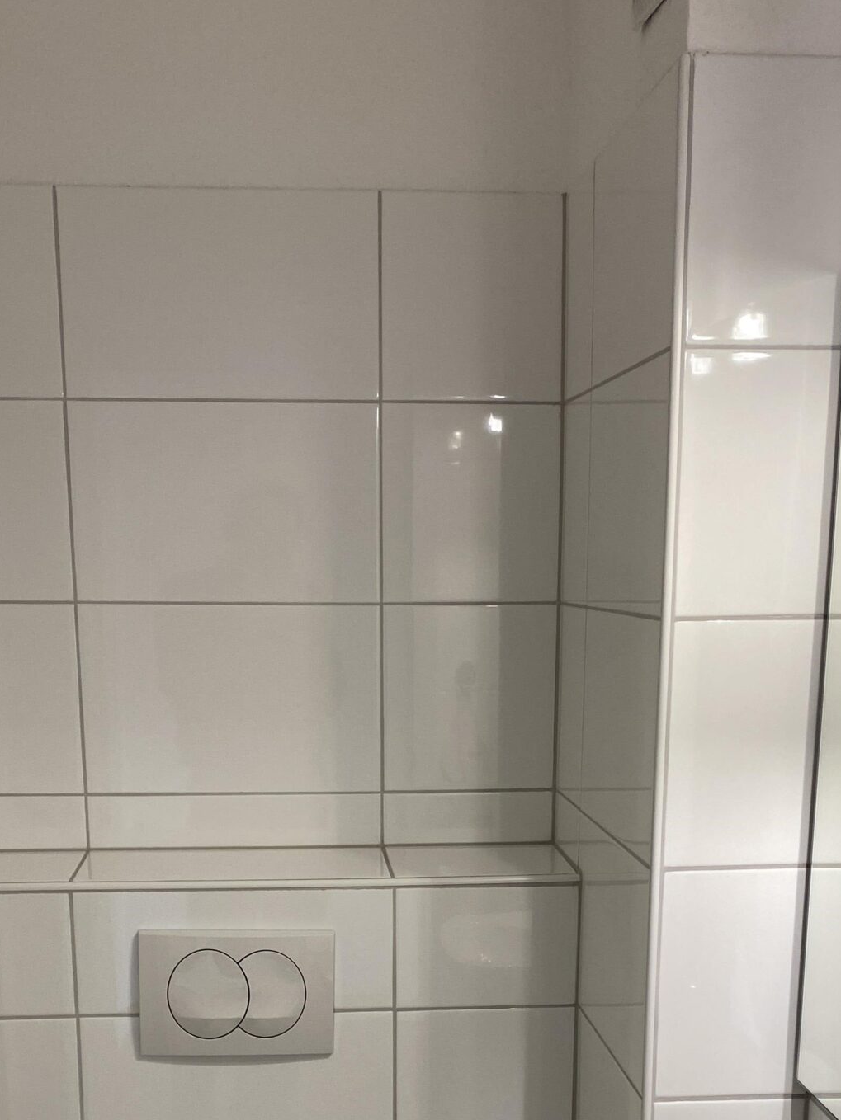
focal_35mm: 49
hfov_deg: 29.7
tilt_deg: -12.8
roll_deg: +0.8
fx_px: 1587
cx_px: 404
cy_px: 962
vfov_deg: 36.9
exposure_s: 1/100
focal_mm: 4.25
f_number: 1.8
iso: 80
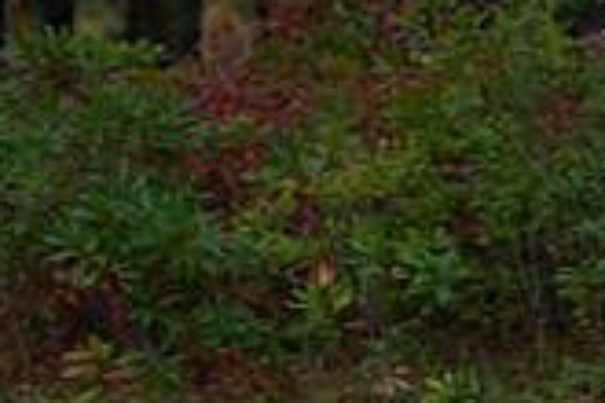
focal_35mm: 302
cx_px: 1049
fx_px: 5075
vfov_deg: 4.5
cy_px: 293
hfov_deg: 6.7
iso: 640
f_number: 5.6
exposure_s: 1/800
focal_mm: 86
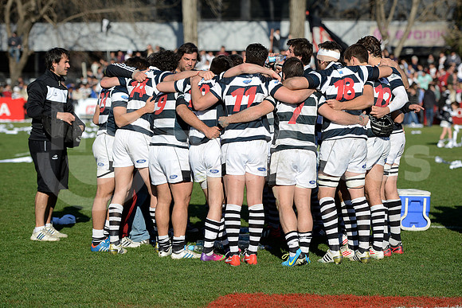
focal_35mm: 112
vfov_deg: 12.2
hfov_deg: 18.3
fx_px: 1438
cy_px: 154
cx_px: 231
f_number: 2.8
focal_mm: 112
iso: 250
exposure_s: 1/2500
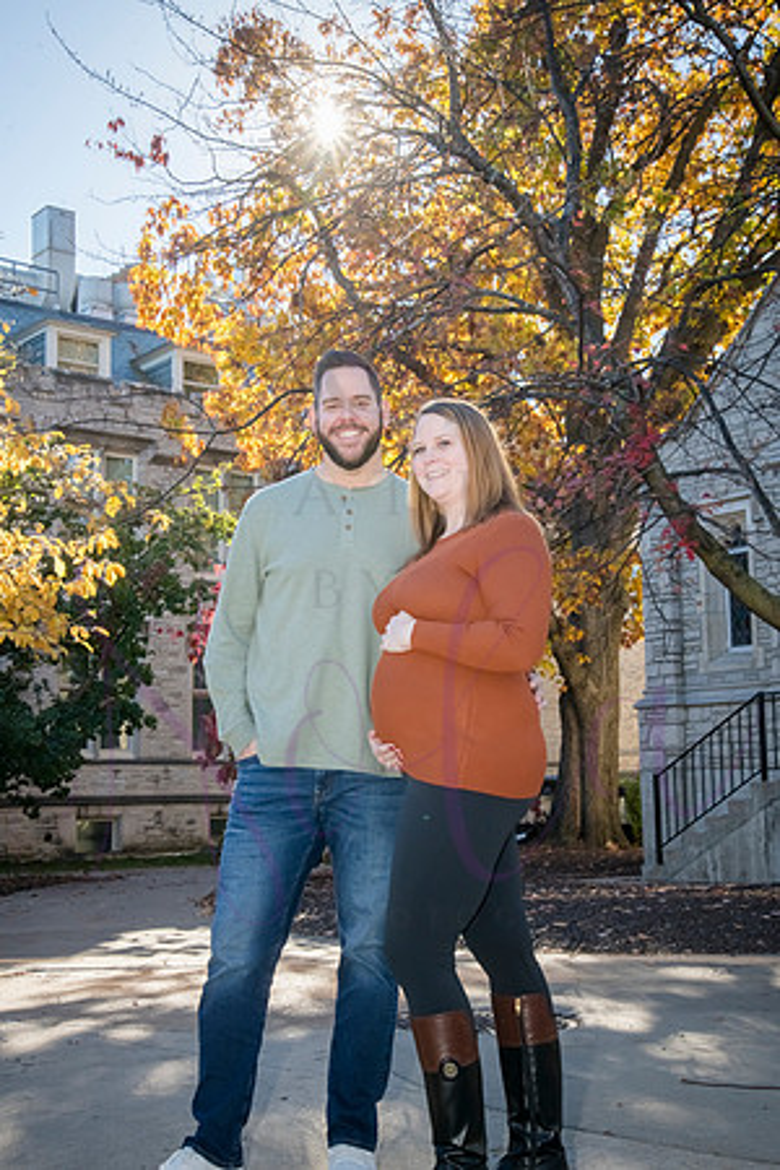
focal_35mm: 50
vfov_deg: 39.6
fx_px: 1625
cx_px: 390
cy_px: 585
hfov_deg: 27.0
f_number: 18
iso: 640
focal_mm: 50
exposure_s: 1/160
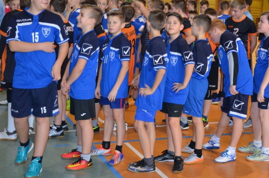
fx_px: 453
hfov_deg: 32.6
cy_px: 40
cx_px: 192
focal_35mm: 61
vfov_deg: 22.0
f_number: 4
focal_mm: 25
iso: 450
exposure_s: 1/60
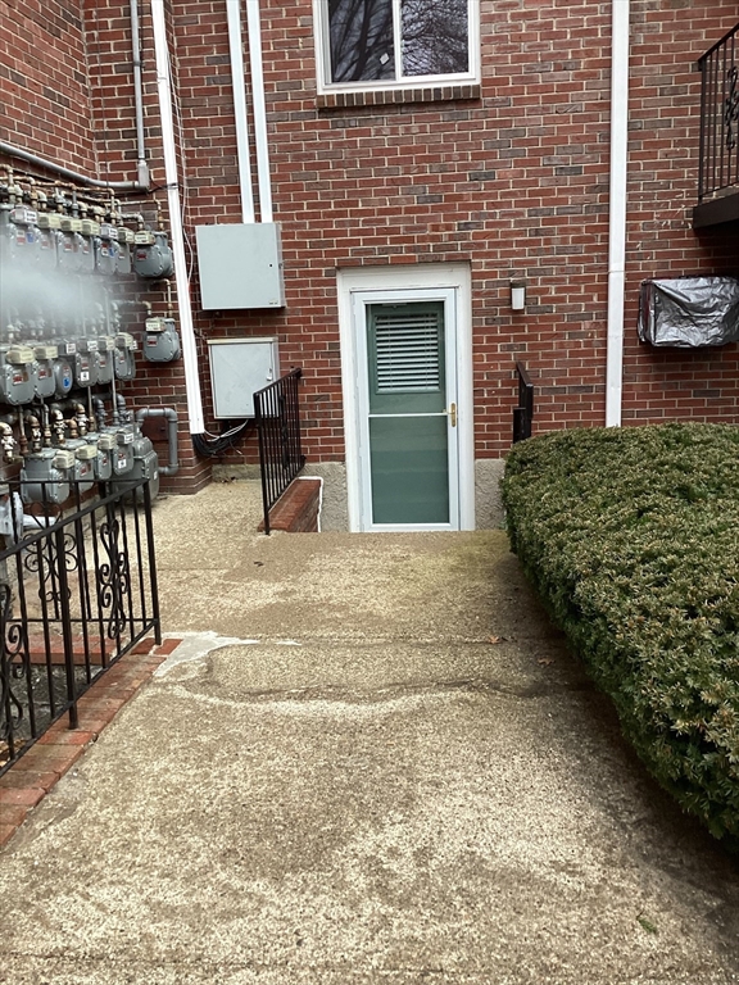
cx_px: 370
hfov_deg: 45.4
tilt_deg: -11.2
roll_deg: +2.3
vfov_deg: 58.4
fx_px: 882
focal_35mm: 31
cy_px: 492
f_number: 2.4
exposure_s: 1/120
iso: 80
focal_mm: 3.3
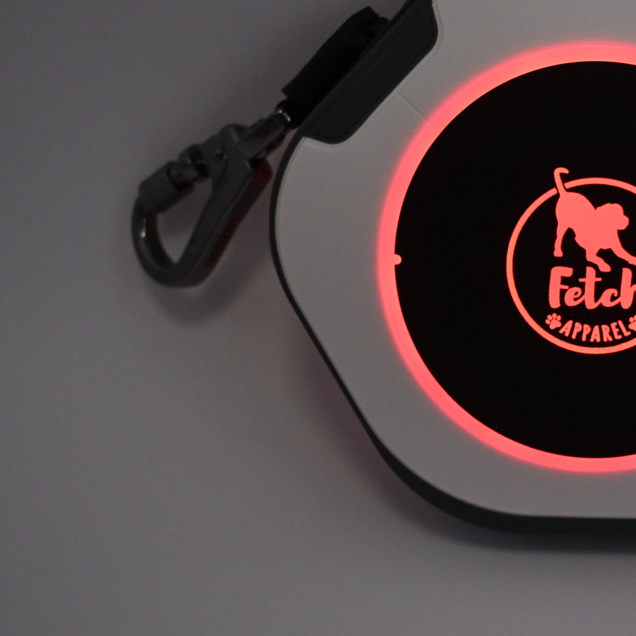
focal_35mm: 61
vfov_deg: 28.2
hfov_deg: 26.7
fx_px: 1266
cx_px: 638
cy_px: 293
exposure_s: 1/40
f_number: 4.2
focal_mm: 23
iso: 1600
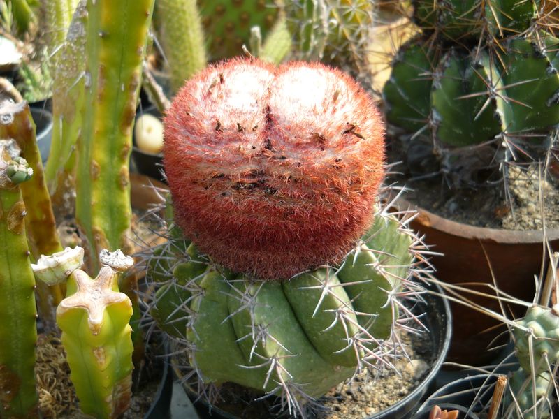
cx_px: 280
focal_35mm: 33
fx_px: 533
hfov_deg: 55.4
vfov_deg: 42.9
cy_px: 210
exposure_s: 1/400
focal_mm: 5.5
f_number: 2.8
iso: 100
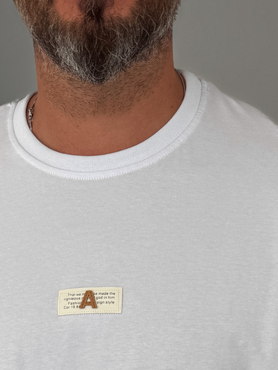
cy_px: 574
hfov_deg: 18.8
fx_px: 835
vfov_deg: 20.8
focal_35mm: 78
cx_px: 78
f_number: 1.8
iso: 64
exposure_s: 1/160
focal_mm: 6.76
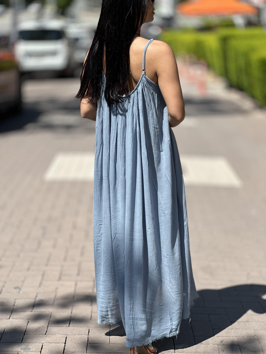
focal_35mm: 77
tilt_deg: -14.7
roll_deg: +0.3
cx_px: 133
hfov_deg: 19.1
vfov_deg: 25.3
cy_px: 177
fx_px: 789
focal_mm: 9
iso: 32
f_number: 2.8
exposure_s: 1/758
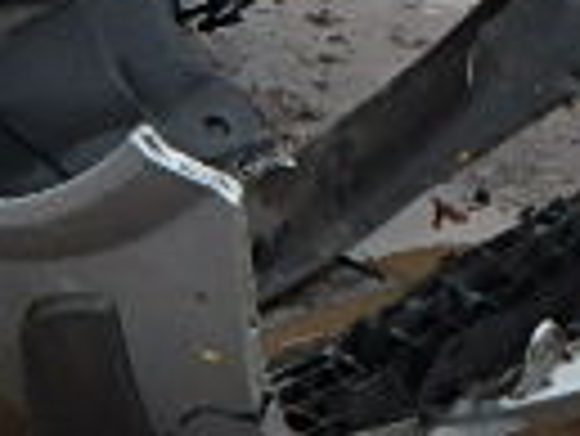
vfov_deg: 9.5
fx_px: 2583
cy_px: -139
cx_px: -292
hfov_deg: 12.2
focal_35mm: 154
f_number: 4.7
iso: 200
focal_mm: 5.6
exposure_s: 1/40
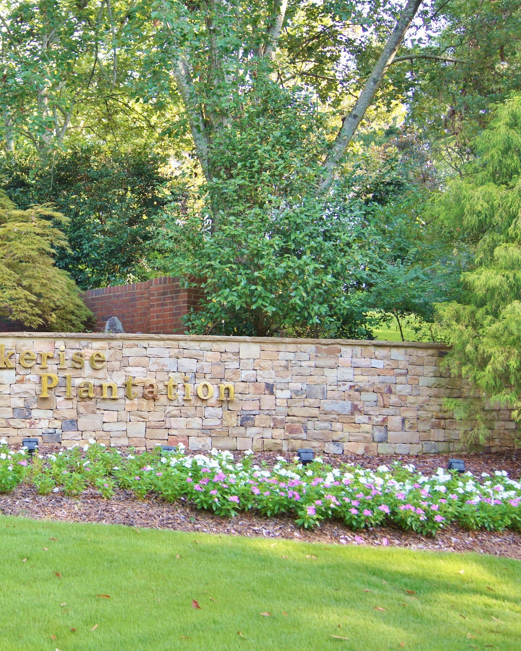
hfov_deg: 28.7
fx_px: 983
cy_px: 326
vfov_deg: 36.7
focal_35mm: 51
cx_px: 72
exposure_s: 1/40
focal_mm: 24
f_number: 4.5
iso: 100
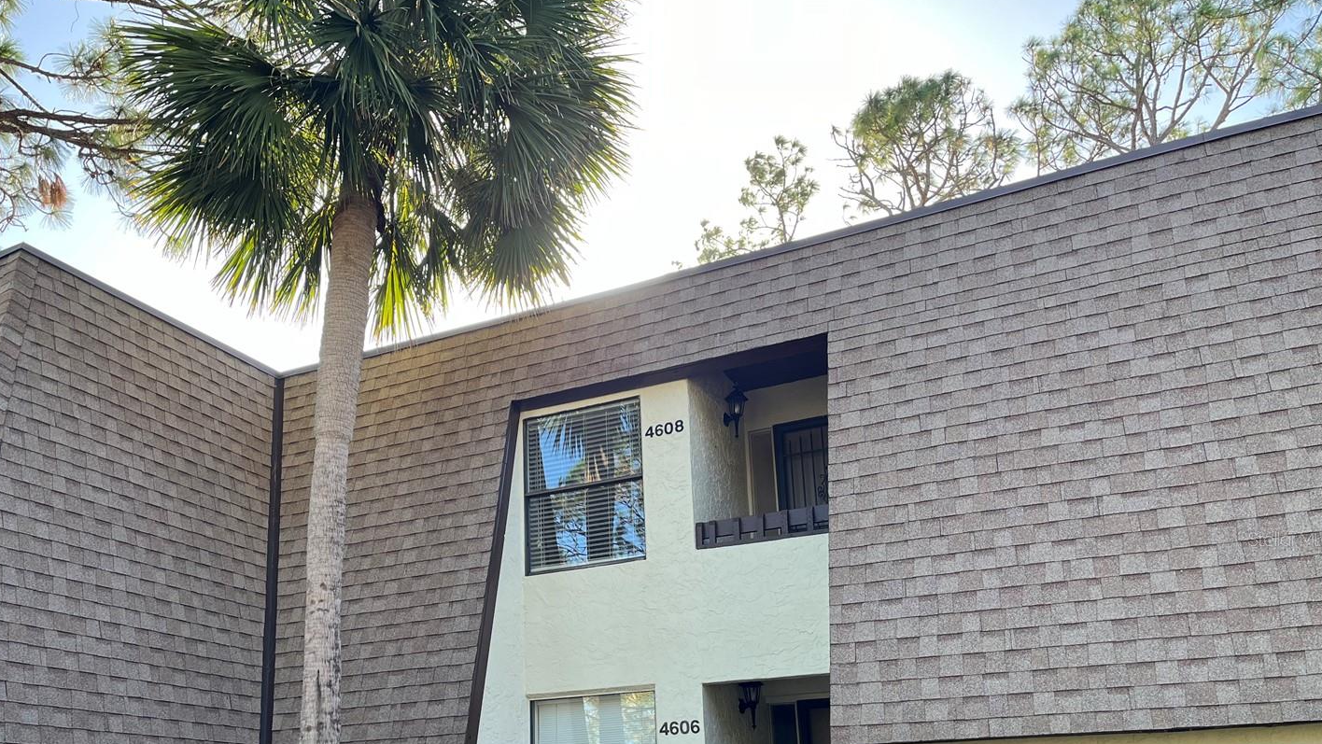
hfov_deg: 60.9
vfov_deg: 36.0
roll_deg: +0.6
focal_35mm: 32
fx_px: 1122
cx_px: 589
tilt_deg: +16.6
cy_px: 539
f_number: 1.6
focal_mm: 5.1
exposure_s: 1/388
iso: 50
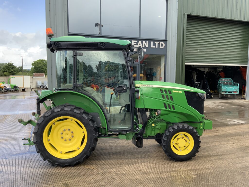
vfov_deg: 48.2
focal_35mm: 29
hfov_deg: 61.7
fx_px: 209
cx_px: 124
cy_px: 94
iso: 16
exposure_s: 1/302
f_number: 1.8
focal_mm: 3
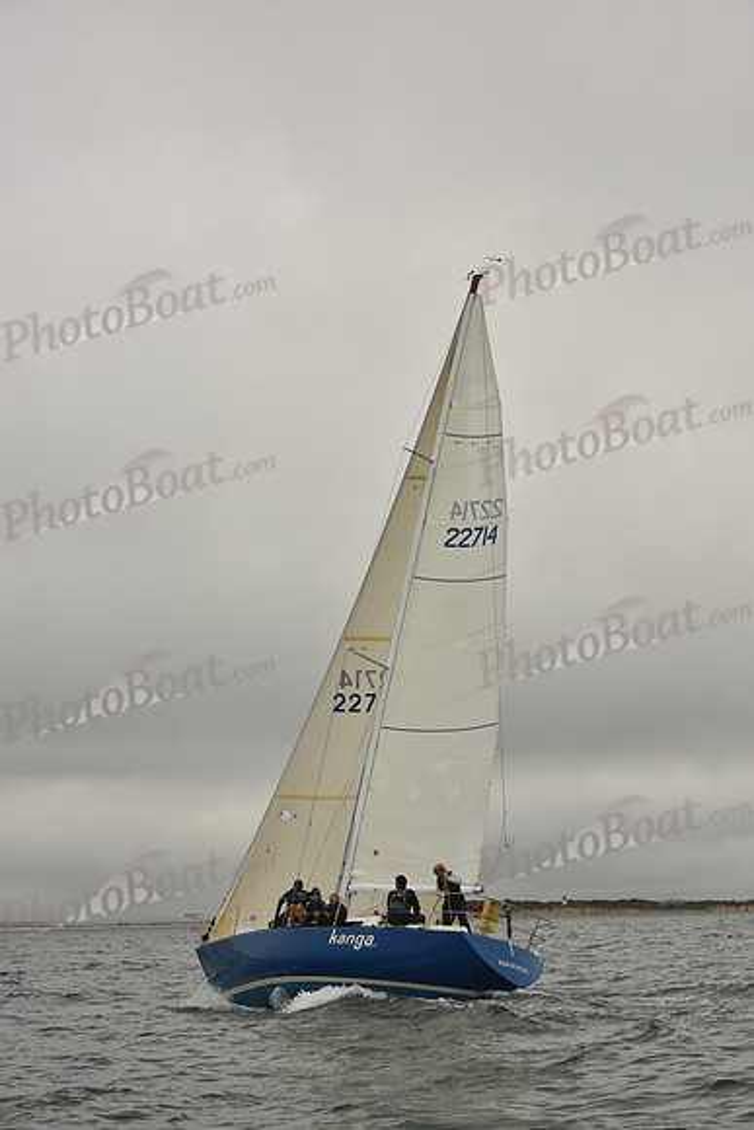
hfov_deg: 18.2
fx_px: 2355
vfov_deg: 27.0
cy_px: 565
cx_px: 377
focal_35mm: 75
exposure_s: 1/800
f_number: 9
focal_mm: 75
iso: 320
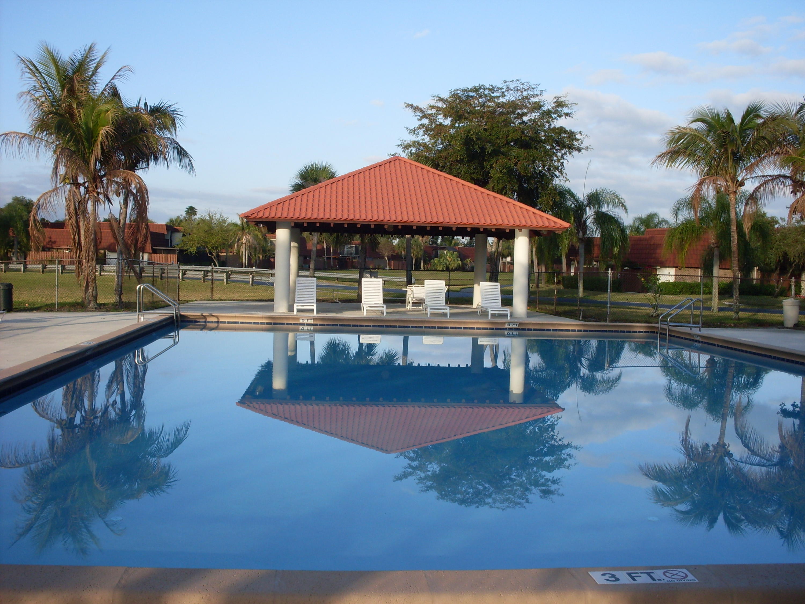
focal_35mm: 38
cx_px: 402
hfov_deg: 49.0
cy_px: 302
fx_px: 884
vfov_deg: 37.7
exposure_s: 1/125
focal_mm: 6.3
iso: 80
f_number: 8.4
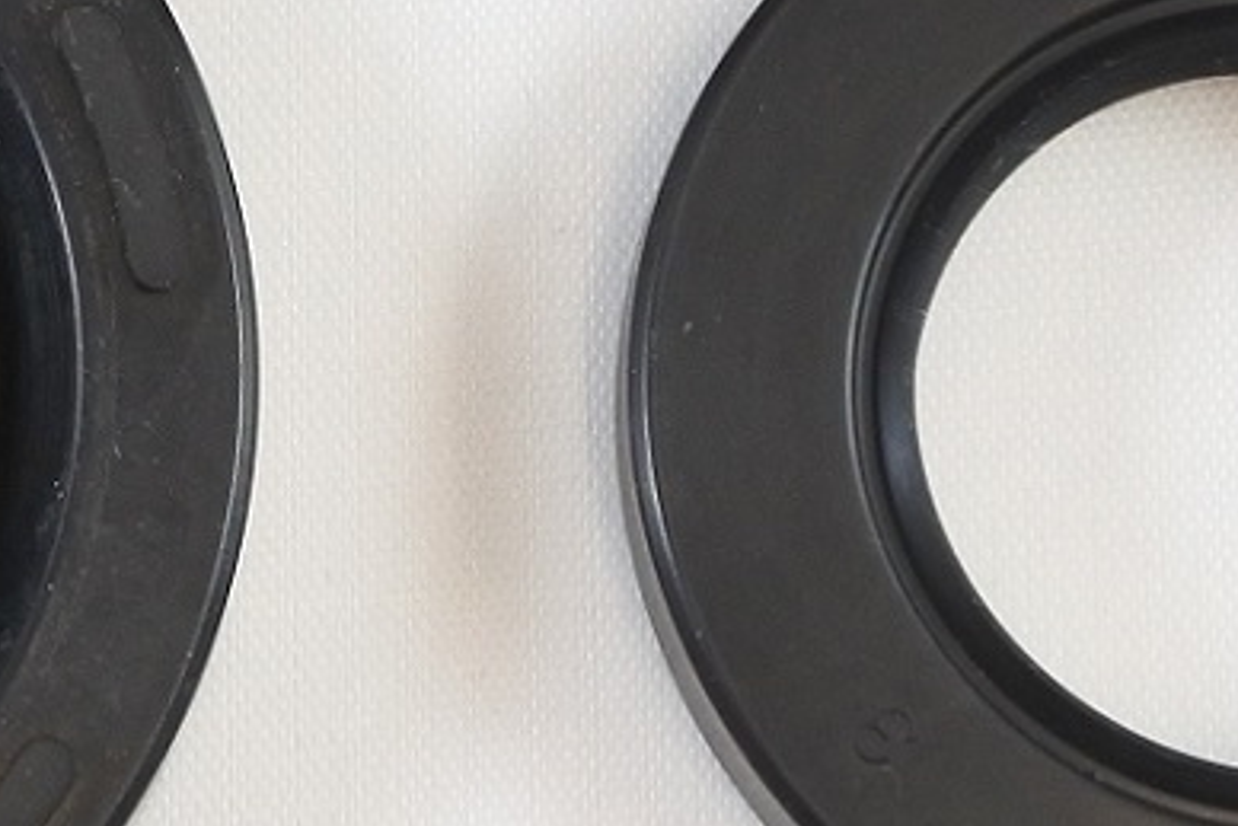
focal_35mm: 231
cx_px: -139
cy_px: -330
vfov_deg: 5.9
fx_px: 7946
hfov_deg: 8.8
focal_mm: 19.7
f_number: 4.5
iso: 560
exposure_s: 1/125
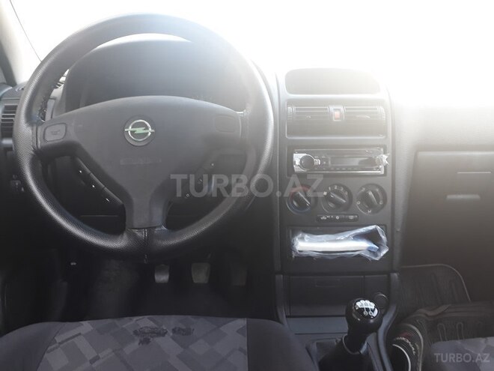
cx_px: 247
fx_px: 385
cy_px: 186
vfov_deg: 51.4
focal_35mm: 27
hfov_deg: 65.3
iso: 64
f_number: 1.9
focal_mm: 3.6
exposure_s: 1/33
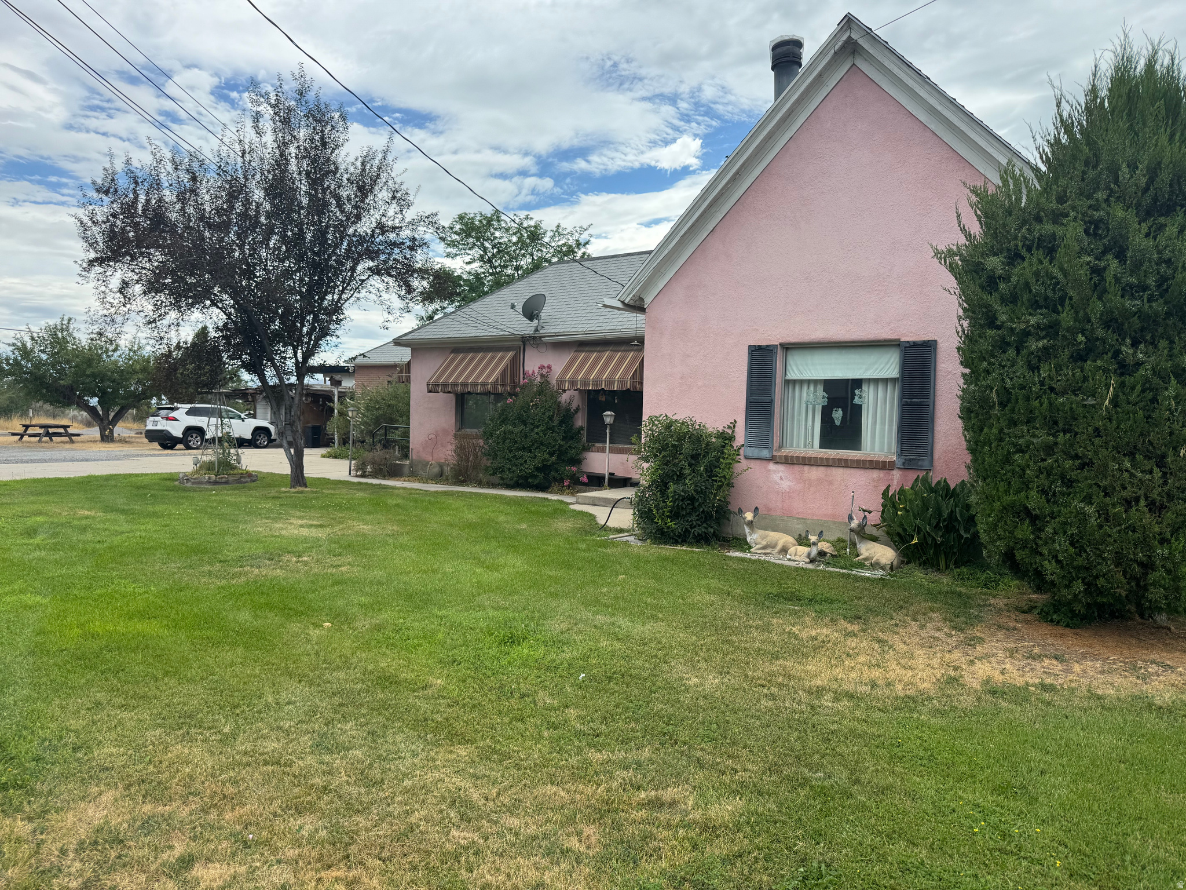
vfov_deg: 56.8
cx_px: 593
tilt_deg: -2.5
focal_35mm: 24
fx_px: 822
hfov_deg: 71.6
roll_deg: -1.7
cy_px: 445
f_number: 1.78
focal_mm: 6.76
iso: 80
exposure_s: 1/2604
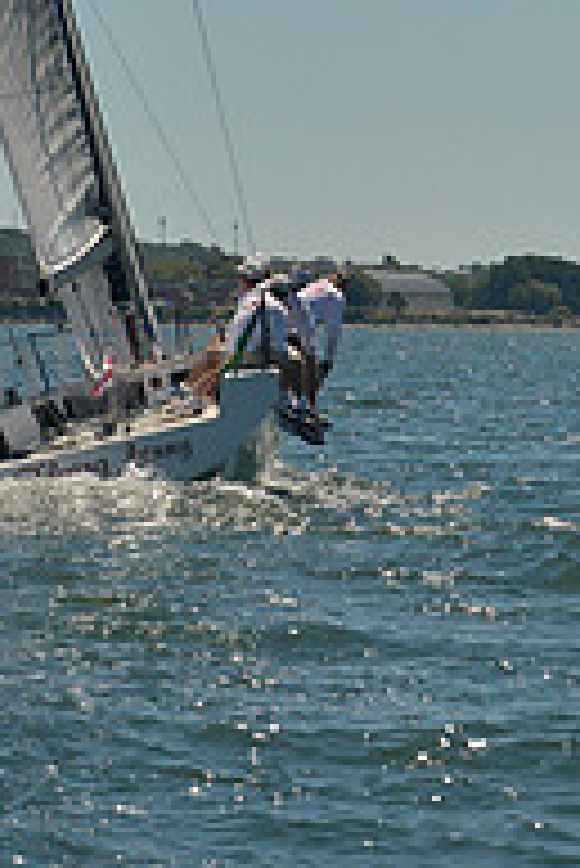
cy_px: -342
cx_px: 443
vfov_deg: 9.6
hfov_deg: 6.5
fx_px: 5066
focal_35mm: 210
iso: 280
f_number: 7.1
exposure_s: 1/1250
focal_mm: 70
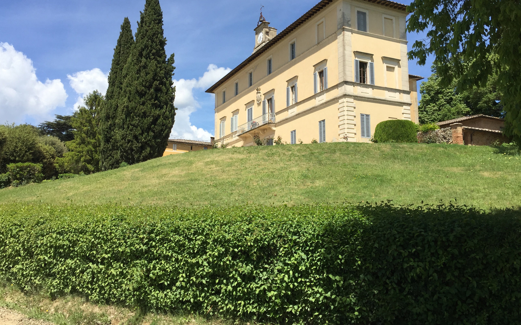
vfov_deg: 40.6
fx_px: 440
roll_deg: -0.8
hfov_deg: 61.2
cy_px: 161
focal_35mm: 31
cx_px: 258
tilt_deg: +9.2
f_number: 2.2
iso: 32
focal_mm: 4.15
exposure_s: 1/2198
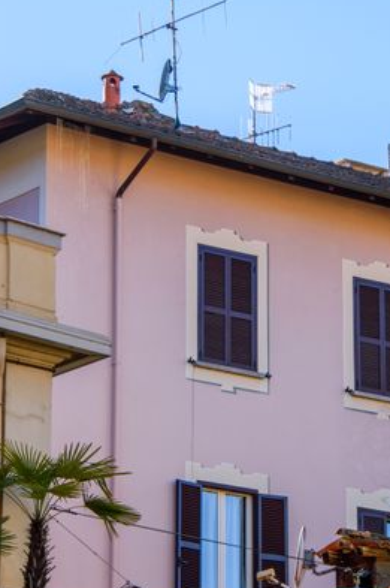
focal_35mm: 180
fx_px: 2933
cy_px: 245
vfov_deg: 11.4
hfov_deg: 7.6
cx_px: 249
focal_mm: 92
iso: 200
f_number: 9
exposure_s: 1/320
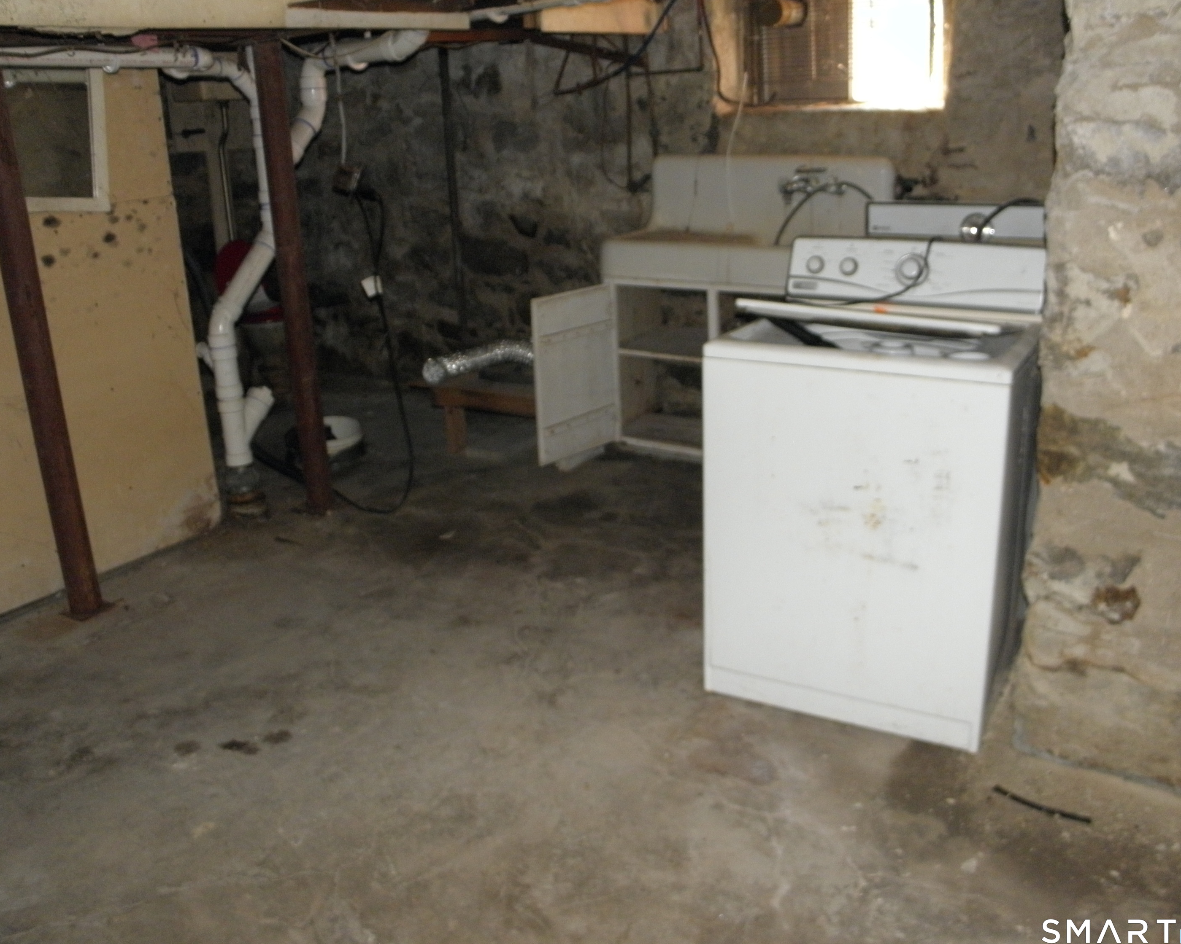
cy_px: 468
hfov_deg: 58.8
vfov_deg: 48.5
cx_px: 586
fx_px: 1049
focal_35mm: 30
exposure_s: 1/30
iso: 200
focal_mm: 5
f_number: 3.5
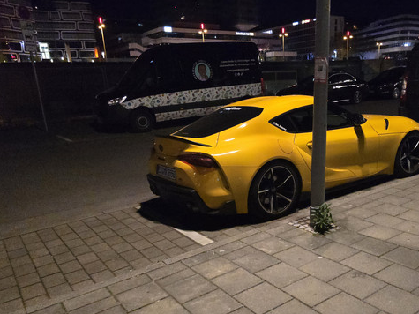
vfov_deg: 44.8
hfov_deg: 57.8
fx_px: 375
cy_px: 209
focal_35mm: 31
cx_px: 256
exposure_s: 1/100
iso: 2500
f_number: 1.7
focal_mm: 6.3
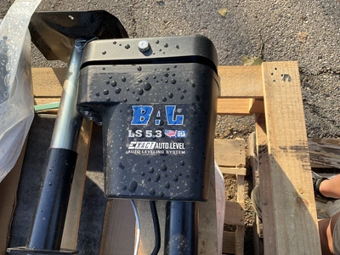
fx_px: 285
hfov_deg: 61.7
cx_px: 170
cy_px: 128
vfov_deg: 48.2
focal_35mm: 29
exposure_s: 1/222
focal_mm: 3
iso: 20
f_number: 1.8
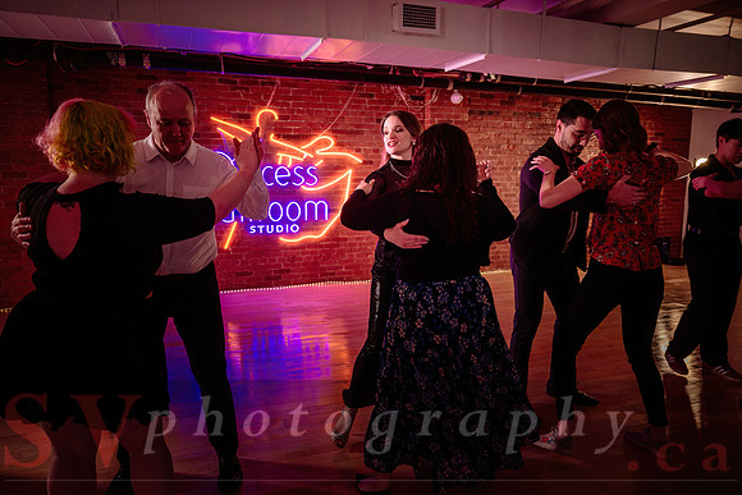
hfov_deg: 71.6
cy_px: 248
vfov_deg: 51.4
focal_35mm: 25
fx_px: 514
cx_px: 371
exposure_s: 1/160
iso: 640
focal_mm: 24
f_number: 2.8
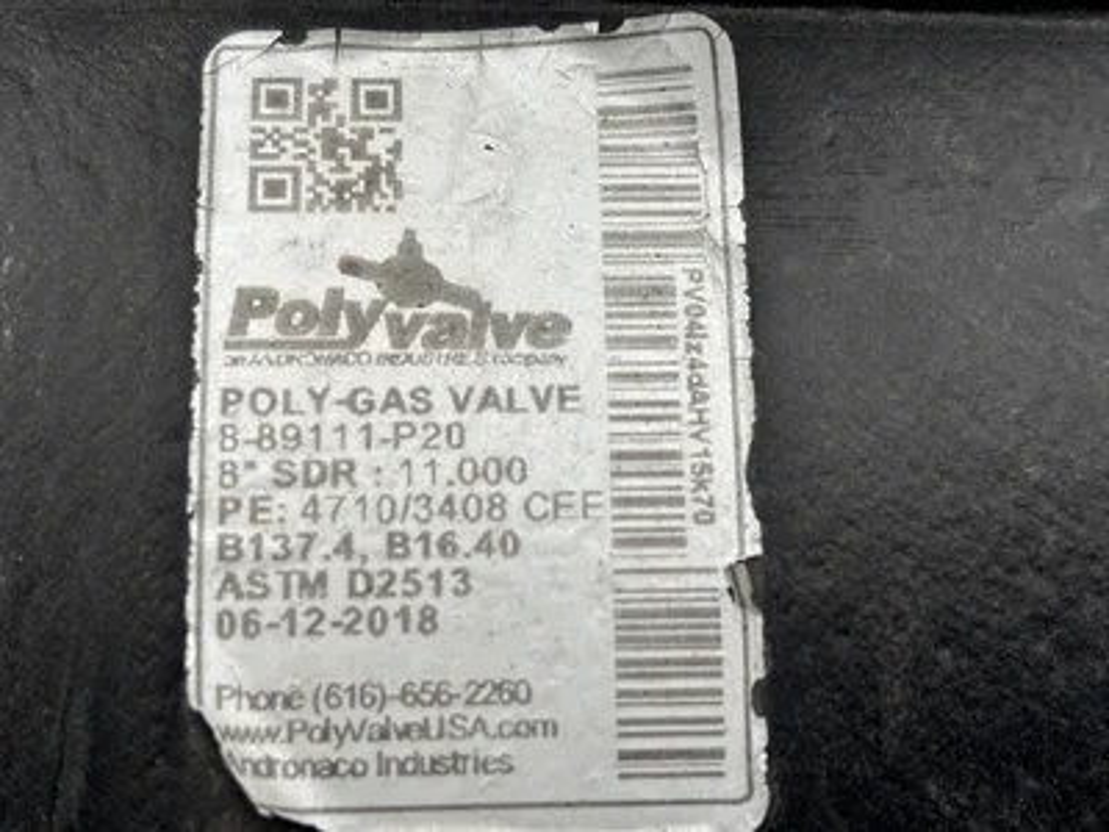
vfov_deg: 28.0
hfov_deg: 36.8
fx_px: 1666
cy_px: 416
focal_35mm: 52
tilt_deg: -61.5
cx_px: 554
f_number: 1.6
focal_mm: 5.96
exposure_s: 1/732
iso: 32
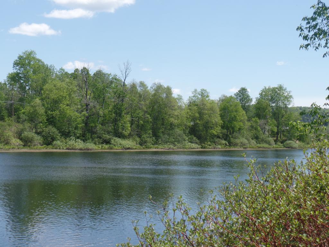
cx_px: 164
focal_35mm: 64
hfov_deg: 30.3
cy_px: 124
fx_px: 608
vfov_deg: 22.9
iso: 80
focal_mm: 11.4
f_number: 3.6
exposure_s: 1/750
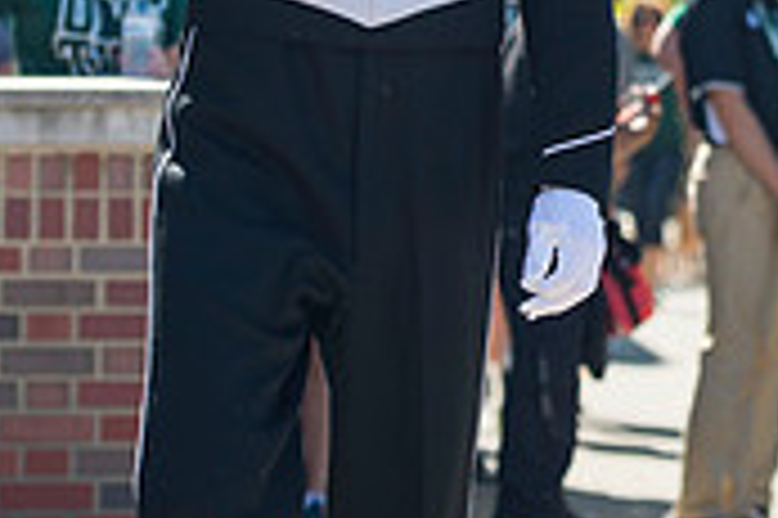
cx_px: 1043
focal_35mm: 328
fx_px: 7082
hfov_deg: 6.2
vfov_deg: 4.2
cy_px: -212
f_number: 4.5
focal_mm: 98
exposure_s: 1/1000
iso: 200
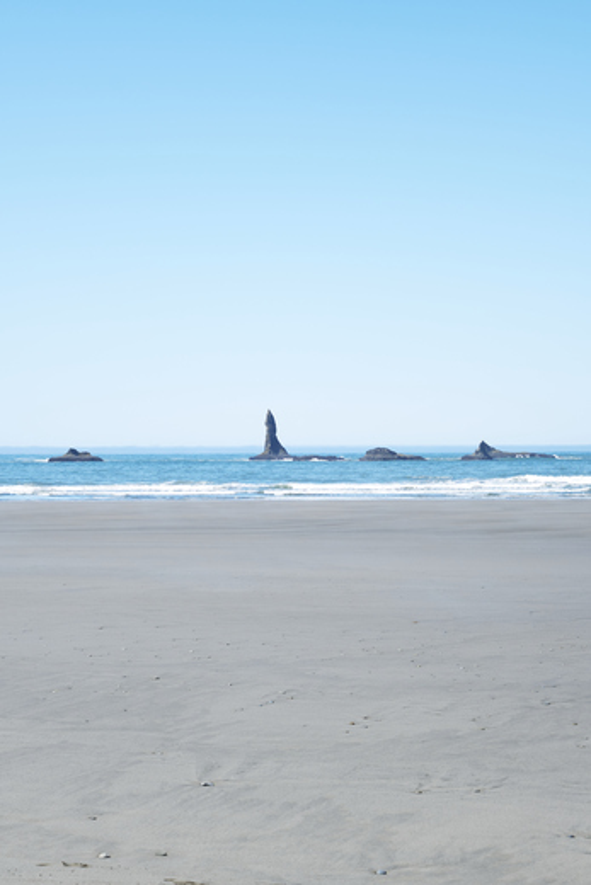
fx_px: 2018
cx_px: 296
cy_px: 442
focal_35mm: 82
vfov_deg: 24.8
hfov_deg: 16.7
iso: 160
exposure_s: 1/280
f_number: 8
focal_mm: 54.5
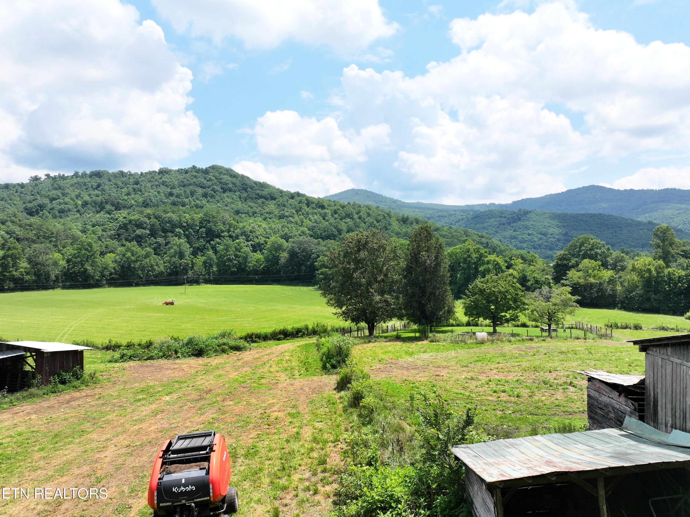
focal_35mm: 24
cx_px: 345
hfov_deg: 71.6
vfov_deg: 56.8
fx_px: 478
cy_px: 258
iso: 290
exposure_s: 1/3200
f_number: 2.8
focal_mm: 12.29
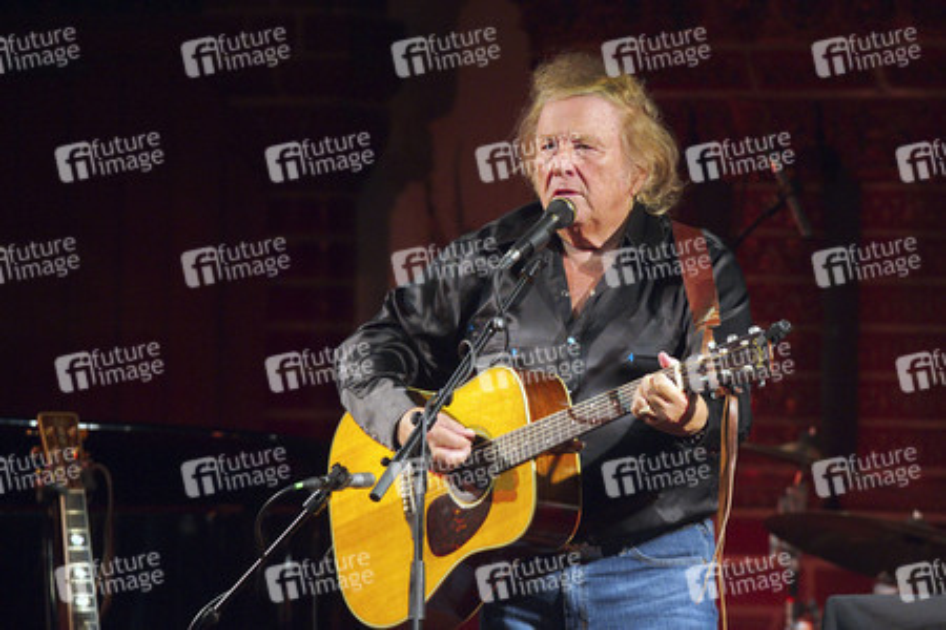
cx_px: 473
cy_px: 315
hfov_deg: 7.6
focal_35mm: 270
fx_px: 7094
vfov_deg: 5.1
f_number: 4.5
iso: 3200
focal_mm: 270
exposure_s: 1/400
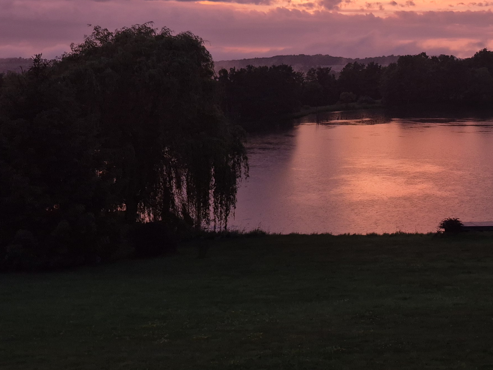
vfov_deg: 27.0
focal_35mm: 52
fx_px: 741
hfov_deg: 34.5
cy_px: 33
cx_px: 457
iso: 250
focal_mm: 5.4
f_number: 1.8
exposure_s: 1/120
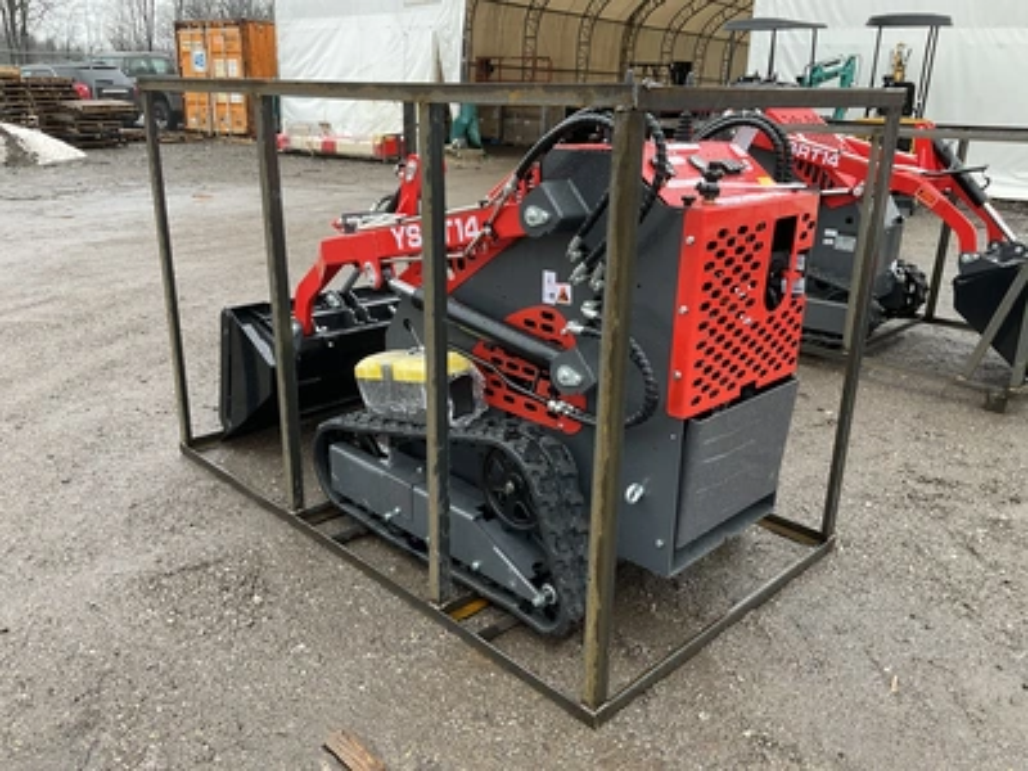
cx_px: 514
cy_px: 386
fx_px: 861
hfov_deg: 61.7
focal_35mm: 29
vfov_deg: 48.2
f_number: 1.8
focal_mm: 3
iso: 25
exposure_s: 1/122
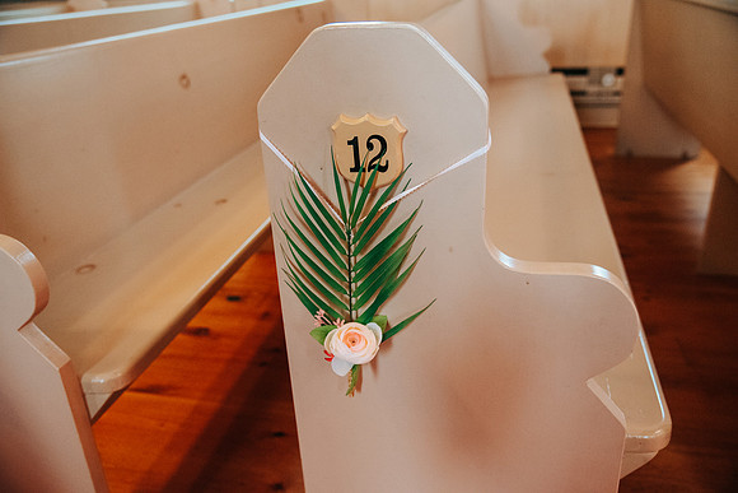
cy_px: 246
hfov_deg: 58.7
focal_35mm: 32
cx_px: 369
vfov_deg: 41.1
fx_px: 656
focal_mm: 32
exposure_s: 1/60
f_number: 4
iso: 6400
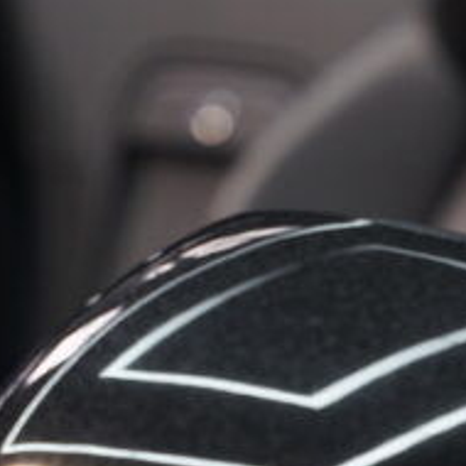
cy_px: 542
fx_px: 3655
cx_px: 402
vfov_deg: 7.2
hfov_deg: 7.3
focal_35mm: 240
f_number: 3.2
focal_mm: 70
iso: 1000
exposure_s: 1/80
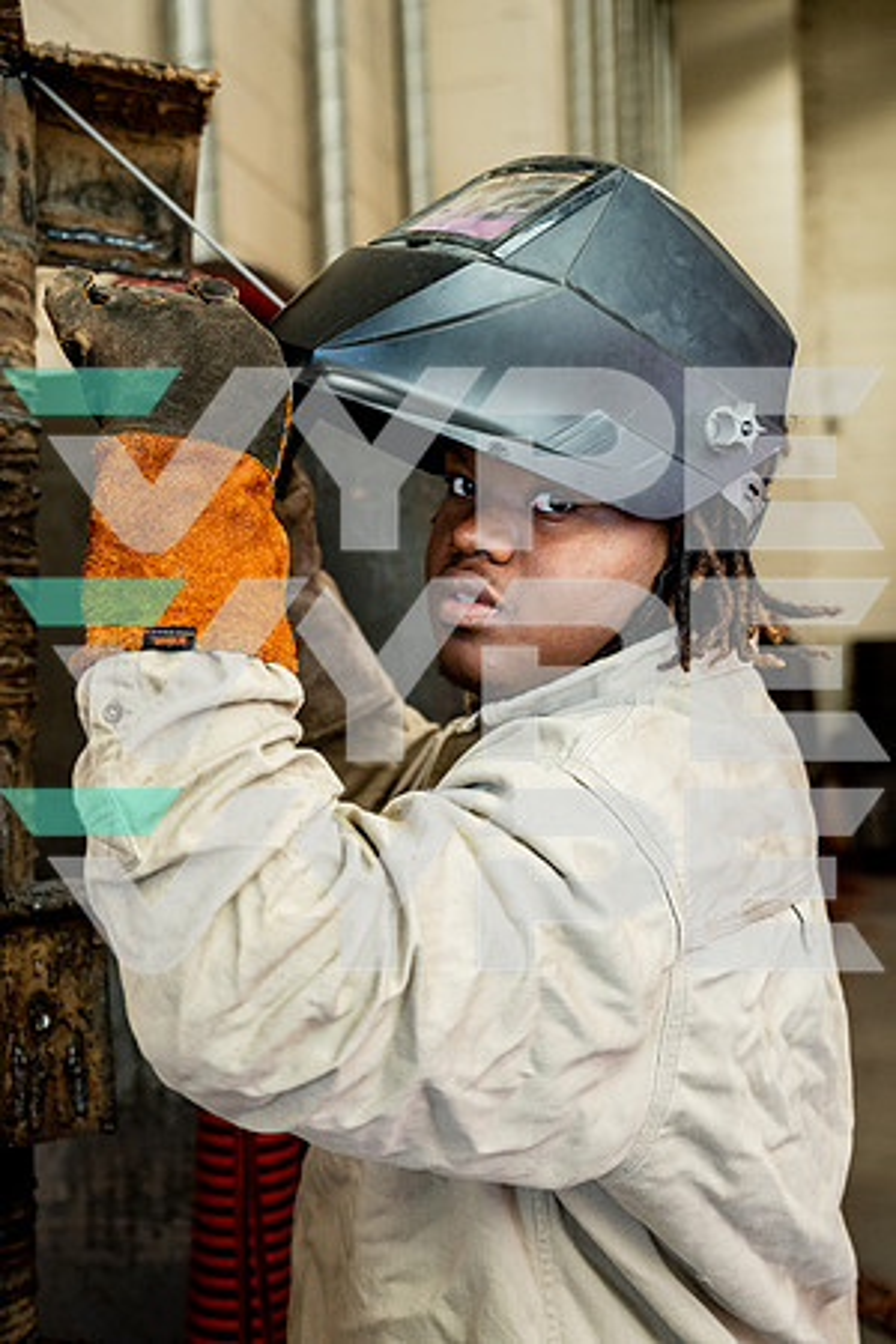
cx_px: 448
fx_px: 1680
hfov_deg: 29.9
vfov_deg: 43.6
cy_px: 672
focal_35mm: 45
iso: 2500
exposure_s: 1/125
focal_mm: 45
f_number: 4
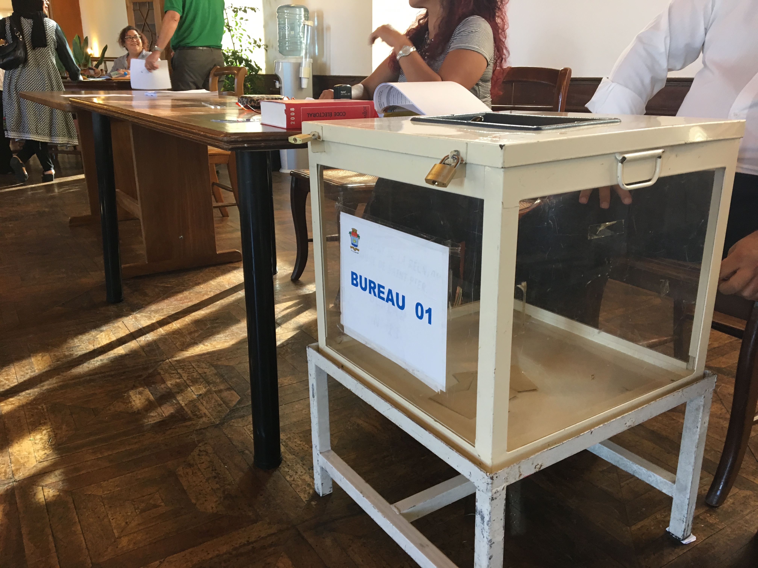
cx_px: 379
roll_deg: -0.9
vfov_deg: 48.2
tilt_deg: -18.0
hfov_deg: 61.7
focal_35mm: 29
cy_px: 284
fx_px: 635
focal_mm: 4.15
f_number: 2.2
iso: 125
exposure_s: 1/33
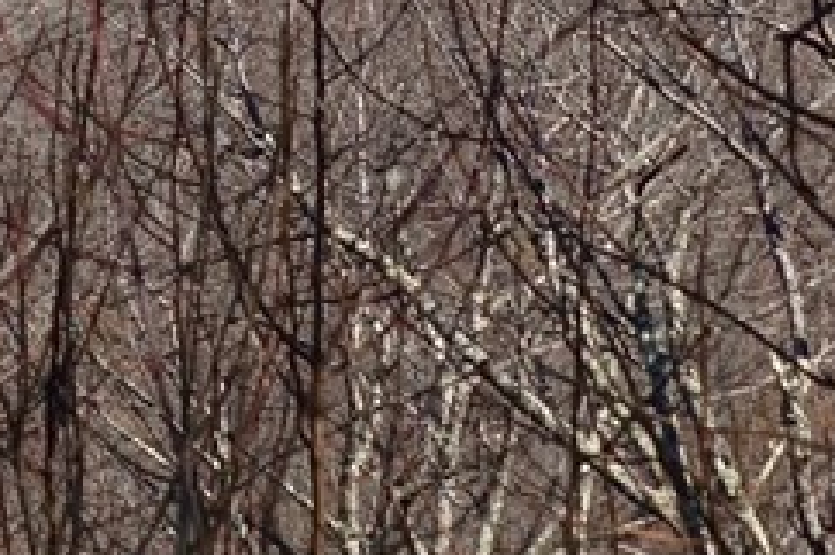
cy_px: -641
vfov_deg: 2.8
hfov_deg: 4.2
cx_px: -849
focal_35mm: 481
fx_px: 11149
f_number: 4.5
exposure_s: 1/800
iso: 125
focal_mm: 39.2
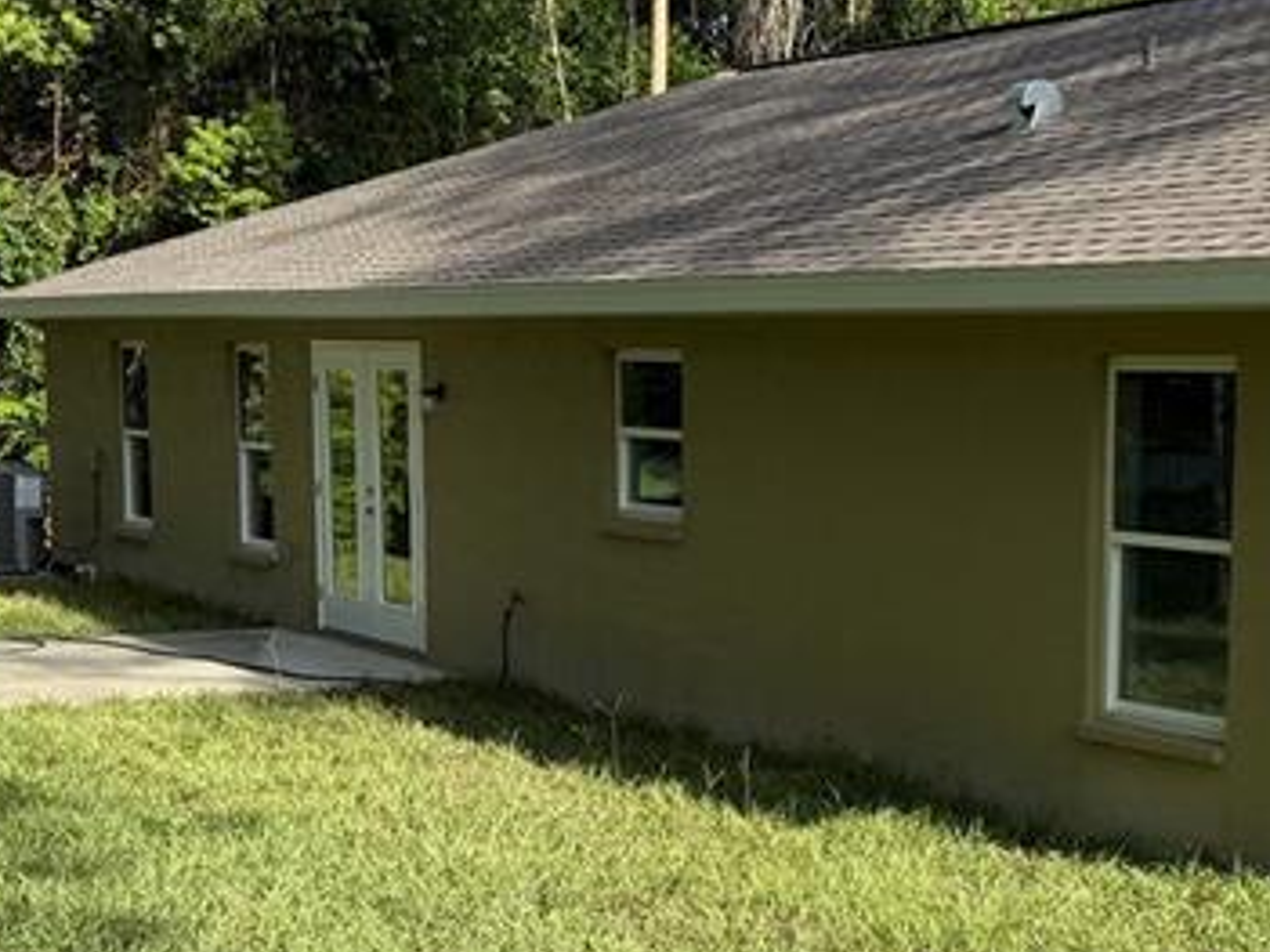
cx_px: 988
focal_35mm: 70
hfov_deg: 27.3
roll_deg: -1.3
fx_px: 2567
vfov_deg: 20.8
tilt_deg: -7.8
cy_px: 717
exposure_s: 1/2370
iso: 80
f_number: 1.78
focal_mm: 6.76
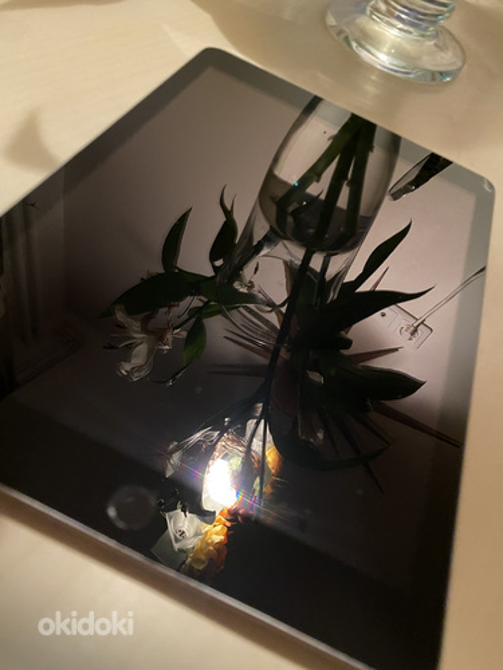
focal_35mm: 26
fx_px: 504
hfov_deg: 53.1
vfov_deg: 67.3
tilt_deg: -51.6
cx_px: 252
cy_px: 335
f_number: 1.8
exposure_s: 1/25
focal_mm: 4.25
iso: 800
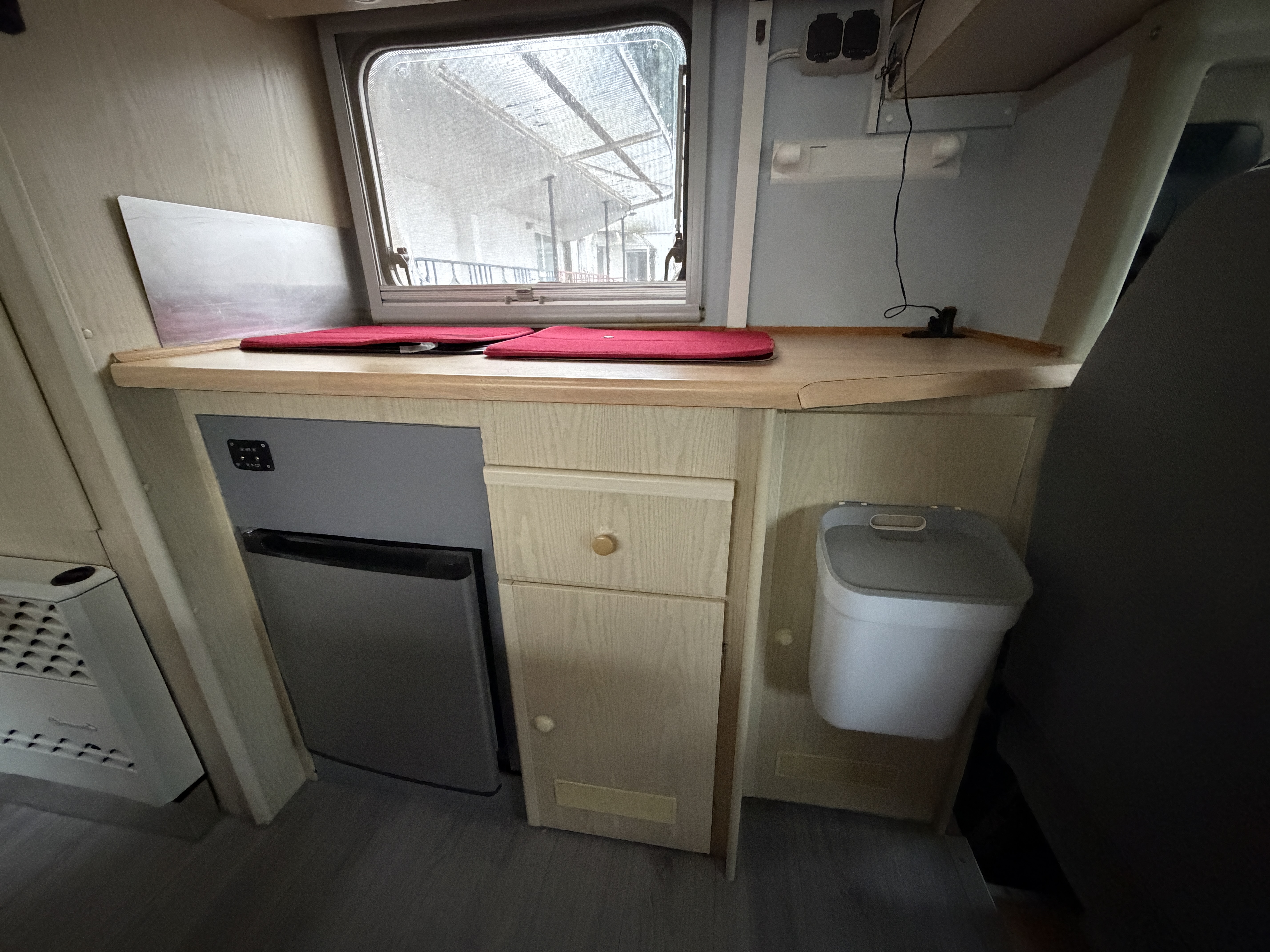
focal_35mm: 14
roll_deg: +1.9
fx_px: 514
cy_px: 476
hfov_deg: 102.1
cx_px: 635
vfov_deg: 85.7
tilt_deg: -20.5
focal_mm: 2.22
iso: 1250
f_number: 2.2
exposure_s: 1/48
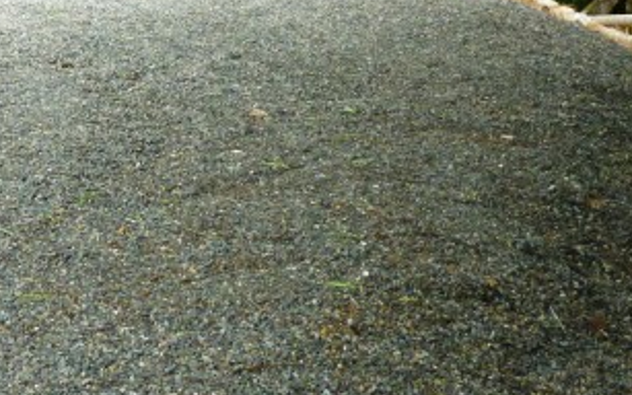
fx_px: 1705
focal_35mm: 99
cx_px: 117
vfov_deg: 13.0
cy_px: -23
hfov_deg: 20.7
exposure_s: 1/200
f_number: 3.1
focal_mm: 5
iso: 100
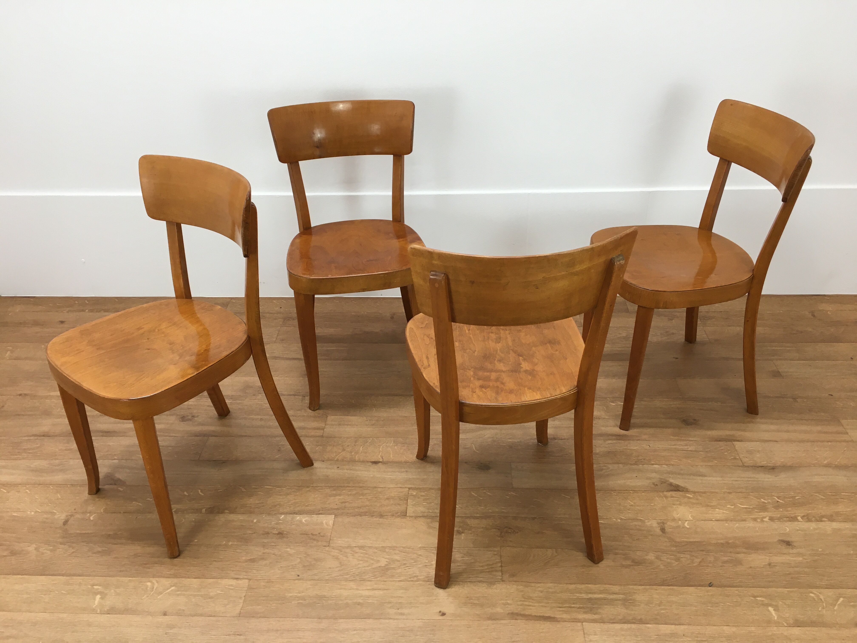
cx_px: 428
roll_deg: +1.7
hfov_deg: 61.7
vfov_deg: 48.2
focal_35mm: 29
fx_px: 718
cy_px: 322
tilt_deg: -30.8
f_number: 2.2
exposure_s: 1/33
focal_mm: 4.15
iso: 32
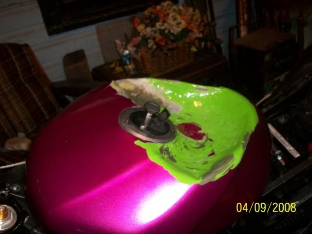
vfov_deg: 44.2
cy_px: 117
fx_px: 288
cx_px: 156
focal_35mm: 32
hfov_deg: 56.8
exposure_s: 1/30
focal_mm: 5.7
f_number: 2.9
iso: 160
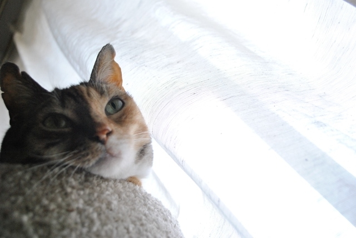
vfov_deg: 40.0
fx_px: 327
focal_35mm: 33
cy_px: 119
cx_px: 178
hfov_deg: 57.2
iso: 800
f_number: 4
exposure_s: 1/160
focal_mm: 22
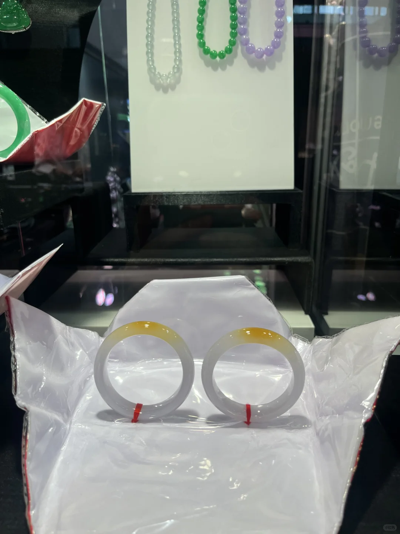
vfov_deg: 67.3
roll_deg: +0.6
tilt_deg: -18.4
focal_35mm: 26
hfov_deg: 53.1
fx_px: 401
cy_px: 267
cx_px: 200
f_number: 1.6
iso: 50
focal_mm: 5.1
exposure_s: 1/799
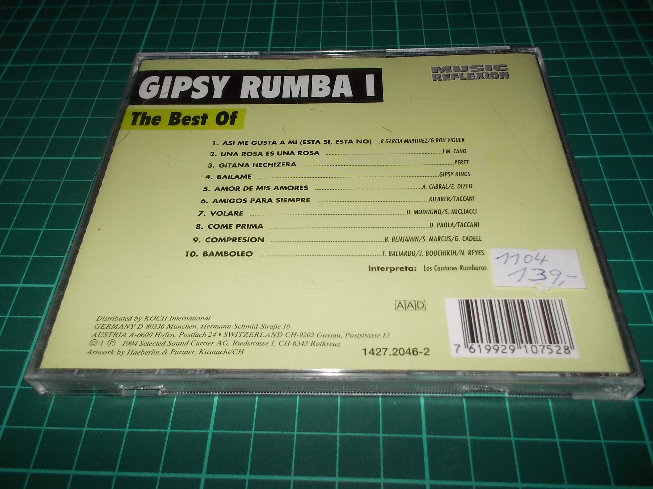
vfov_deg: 48.2
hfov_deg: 61.7
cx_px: 326
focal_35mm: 29
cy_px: 244
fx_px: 547
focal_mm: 4.1
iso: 200
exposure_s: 1/30
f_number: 3.3
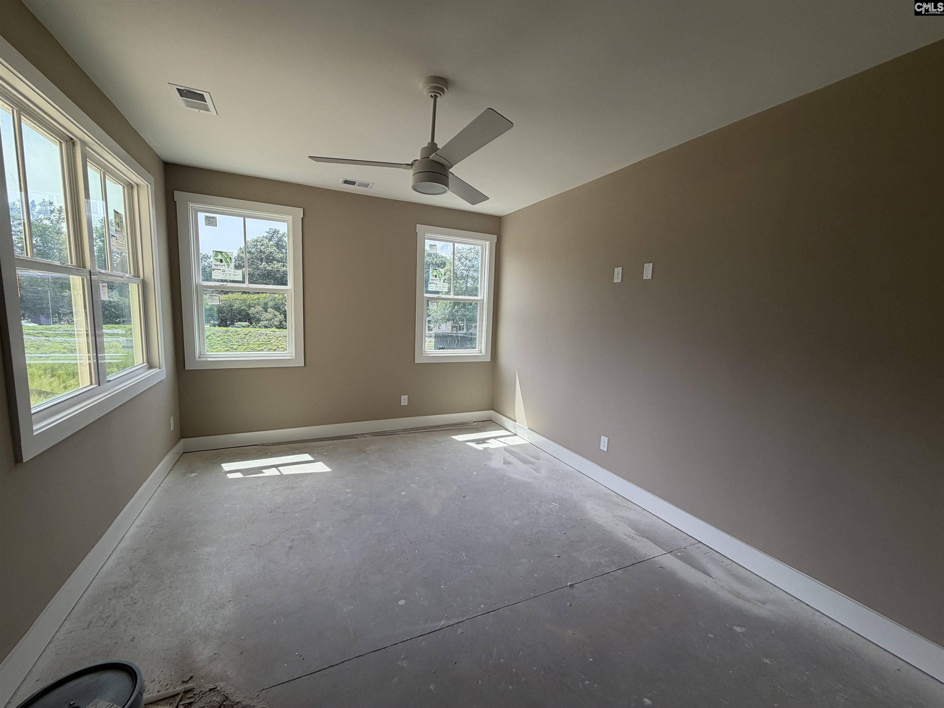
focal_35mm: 14
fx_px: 382
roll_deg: -1.1
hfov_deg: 102.1
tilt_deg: -7.0
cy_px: 354
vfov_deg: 85.7
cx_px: 472
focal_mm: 2.22
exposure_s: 1/231
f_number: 2.2
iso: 50
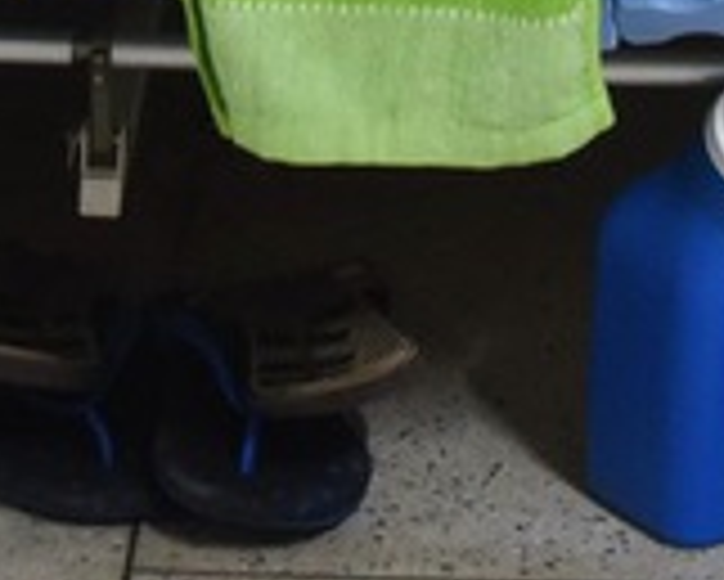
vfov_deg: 3.9
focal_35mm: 374
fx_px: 8019
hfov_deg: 5.2
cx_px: 728
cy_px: -1544
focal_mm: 44
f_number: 3.2
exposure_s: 1/125
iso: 1600
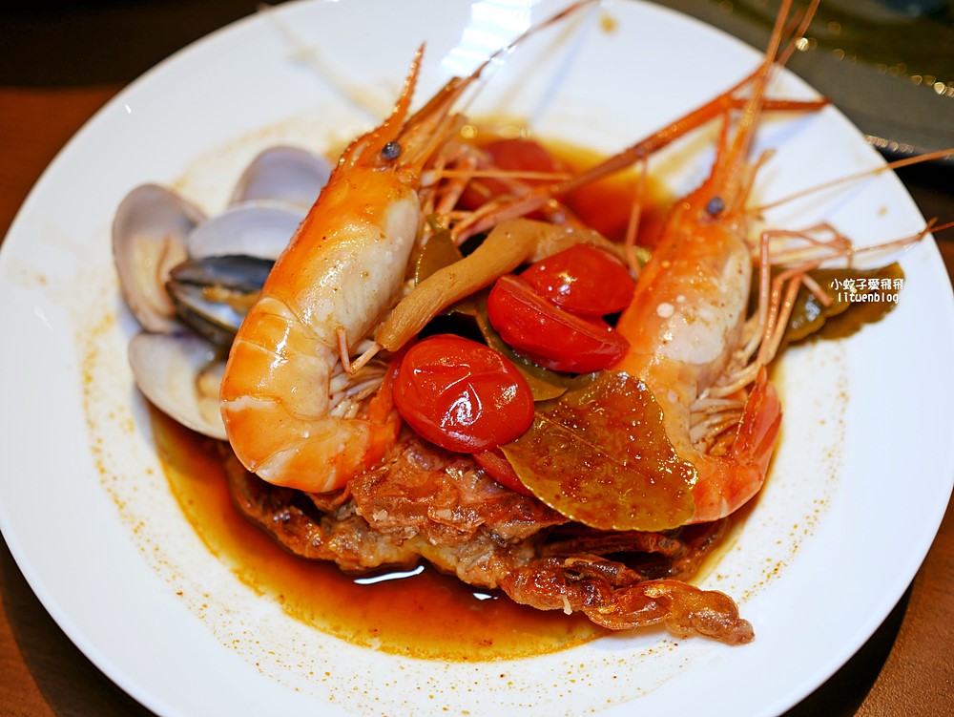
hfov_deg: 38.2
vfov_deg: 29.1
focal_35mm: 50
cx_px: 477
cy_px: 358
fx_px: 1379
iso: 200
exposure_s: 1/125
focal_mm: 25
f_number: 1.8
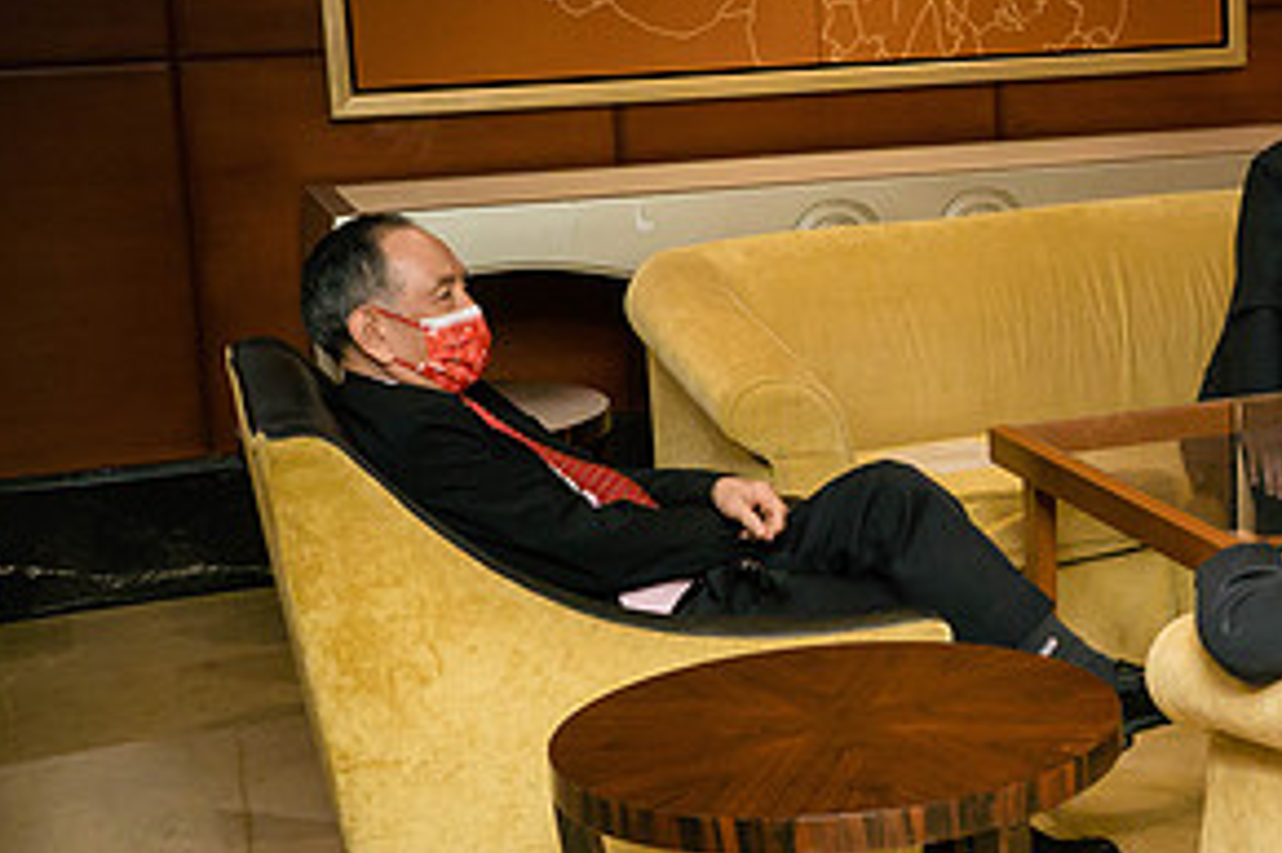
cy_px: 365
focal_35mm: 77
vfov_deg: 17.7
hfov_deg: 25.1
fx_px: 2740
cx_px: 1264
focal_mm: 18
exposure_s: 1/80
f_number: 2.8
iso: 1600
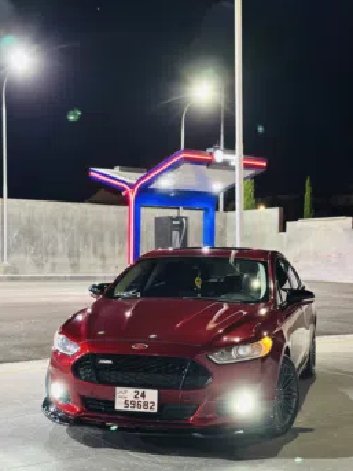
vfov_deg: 34.4
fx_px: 762
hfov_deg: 26.1
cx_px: 159
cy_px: 247
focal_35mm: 56
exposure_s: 1/33
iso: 640
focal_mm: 6.86
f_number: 1.78
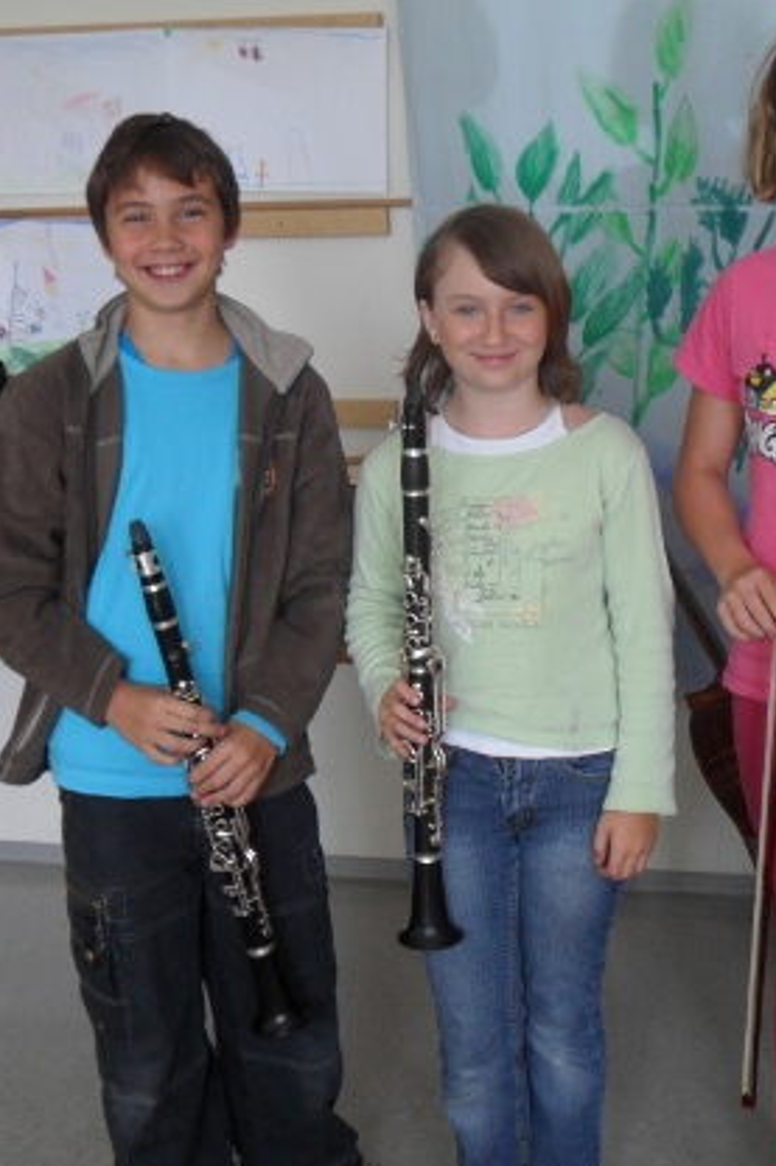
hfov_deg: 18.7
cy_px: 580
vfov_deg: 28.1
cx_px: 628
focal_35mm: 72
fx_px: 2330
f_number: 3.5
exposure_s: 1/45
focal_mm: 8.1
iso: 120
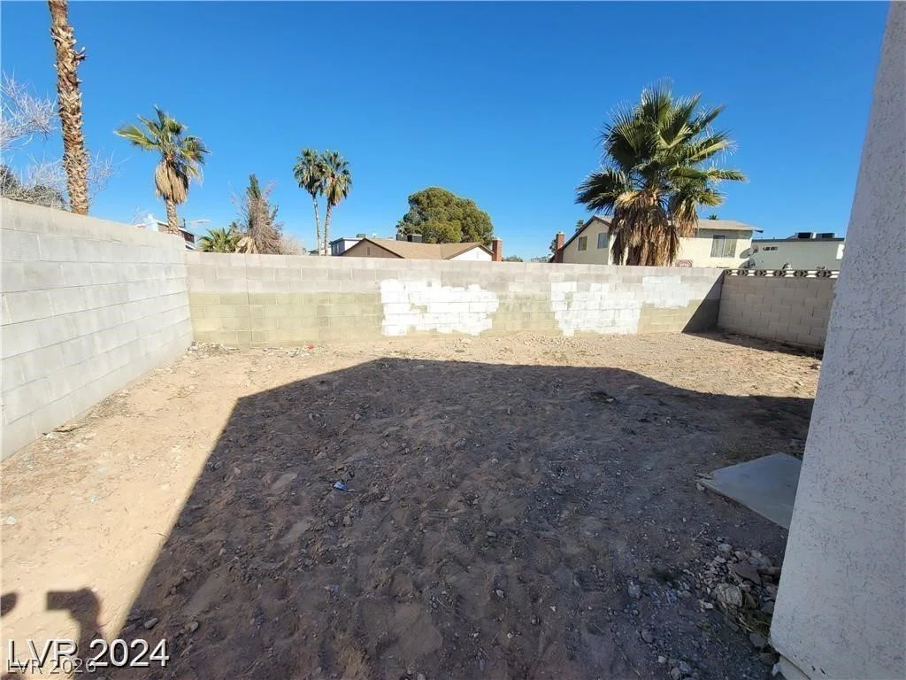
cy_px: 340
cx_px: 453
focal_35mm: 13
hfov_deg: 106.2
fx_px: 340
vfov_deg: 89.9
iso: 64
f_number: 2.2
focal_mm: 2.2
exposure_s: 1/1509
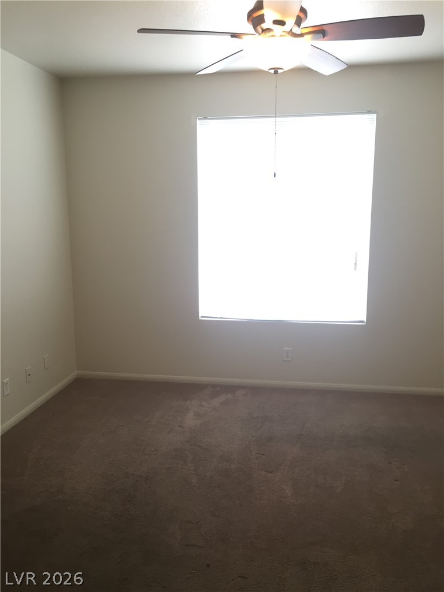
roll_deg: -0.3
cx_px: 222
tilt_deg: -9.8
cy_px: 296
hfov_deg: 48.2
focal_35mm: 29
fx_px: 496
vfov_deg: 61.7
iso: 64
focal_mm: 4.15
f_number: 2.2
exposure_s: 1/30
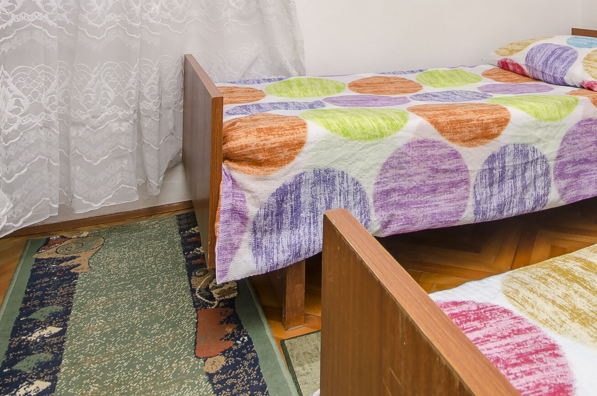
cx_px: 430
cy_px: -13
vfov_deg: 36.2
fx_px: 530
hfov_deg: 56.6
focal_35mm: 32
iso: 100
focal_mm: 10
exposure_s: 1/160
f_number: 7.1
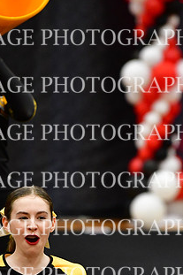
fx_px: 4274
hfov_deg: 2.5
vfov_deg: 3.7
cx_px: 35
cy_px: 251
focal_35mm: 560
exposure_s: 1/500
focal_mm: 200
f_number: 3.5
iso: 4000
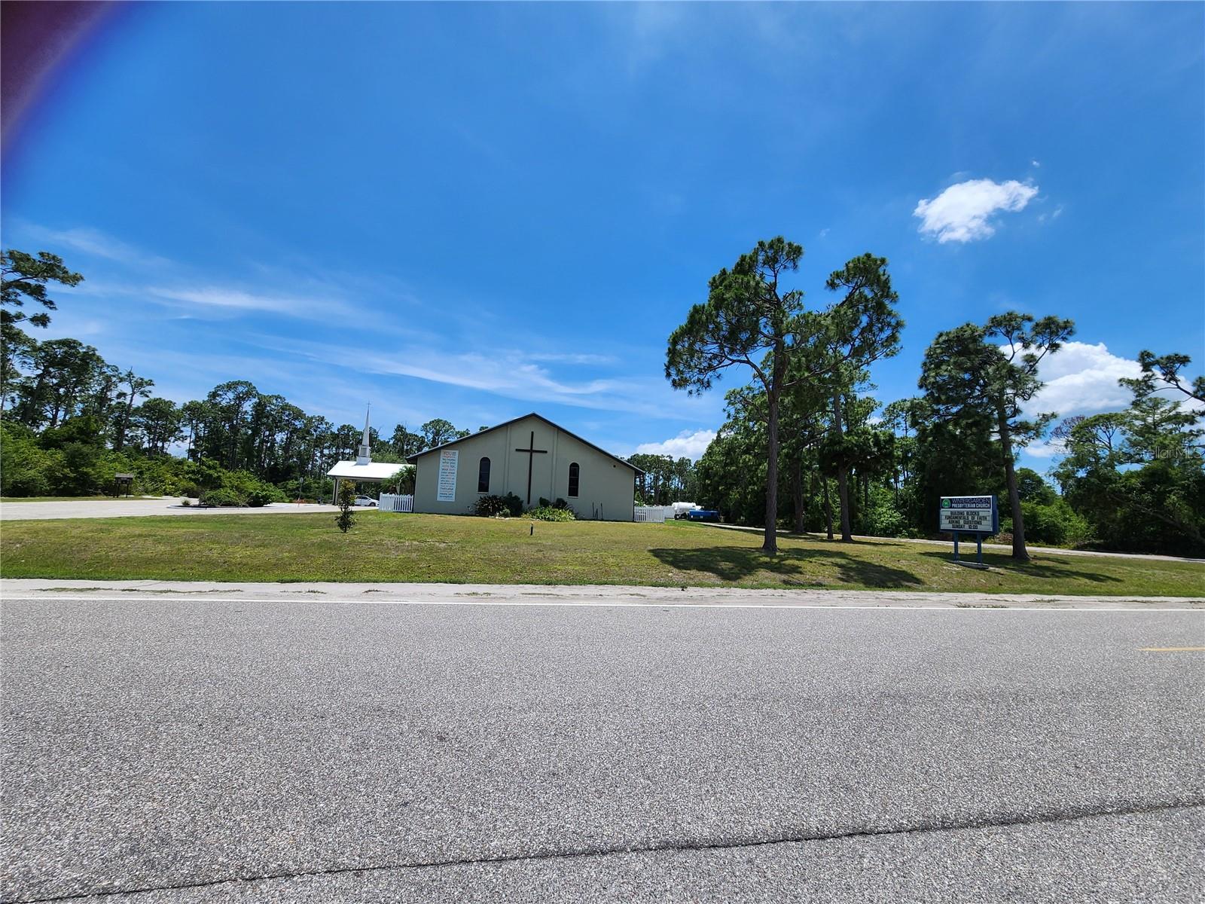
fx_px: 453
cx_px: 602
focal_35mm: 13
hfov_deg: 106.2
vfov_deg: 89.9
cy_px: 452
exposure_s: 1/2537
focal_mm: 2.2
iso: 50
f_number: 2.2
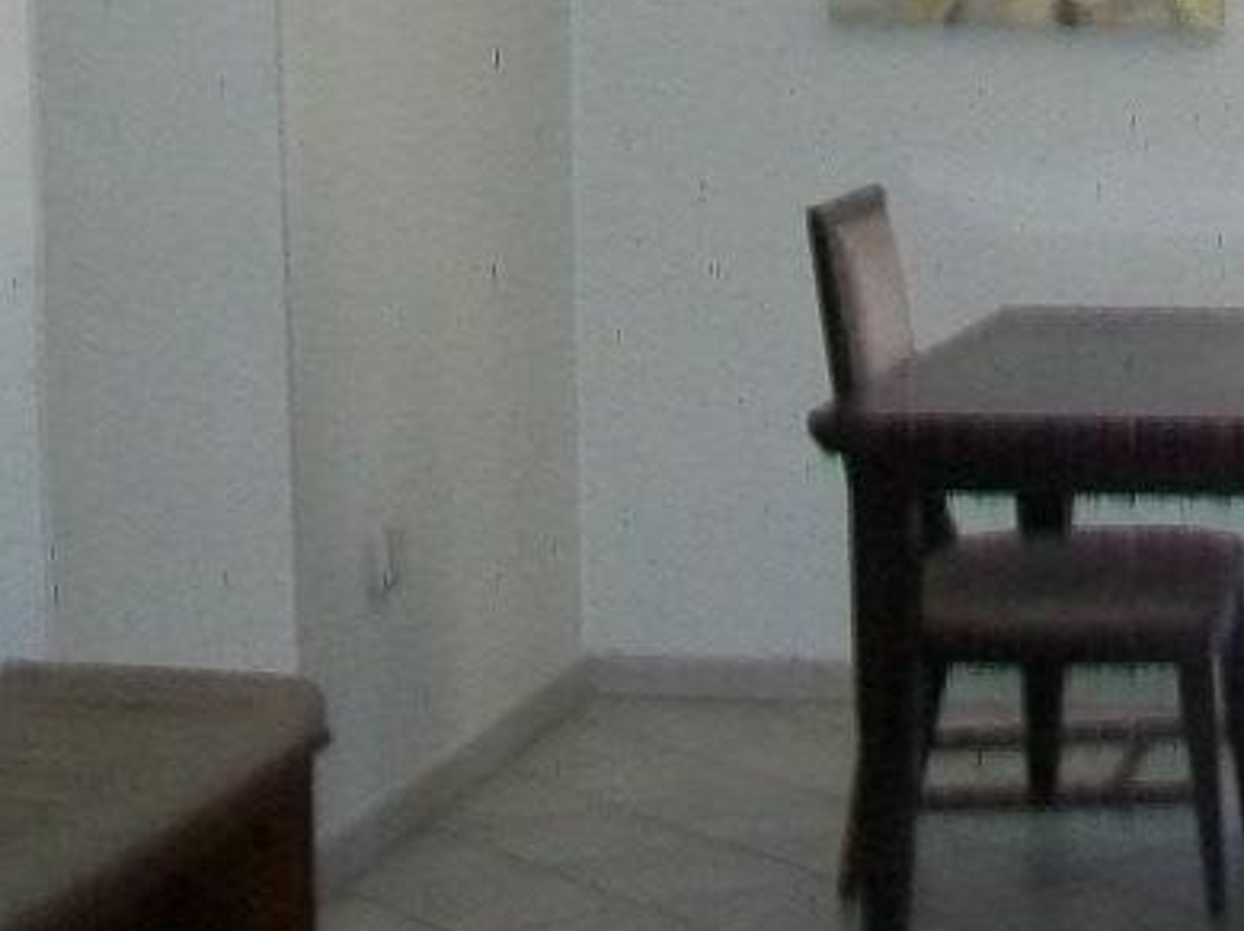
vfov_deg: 13.2
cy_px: 406
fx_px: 4021
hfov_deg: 16.8
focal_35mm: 112
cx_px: 1506
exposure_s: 1/100
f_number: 2.7
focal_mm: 6.1
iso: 160
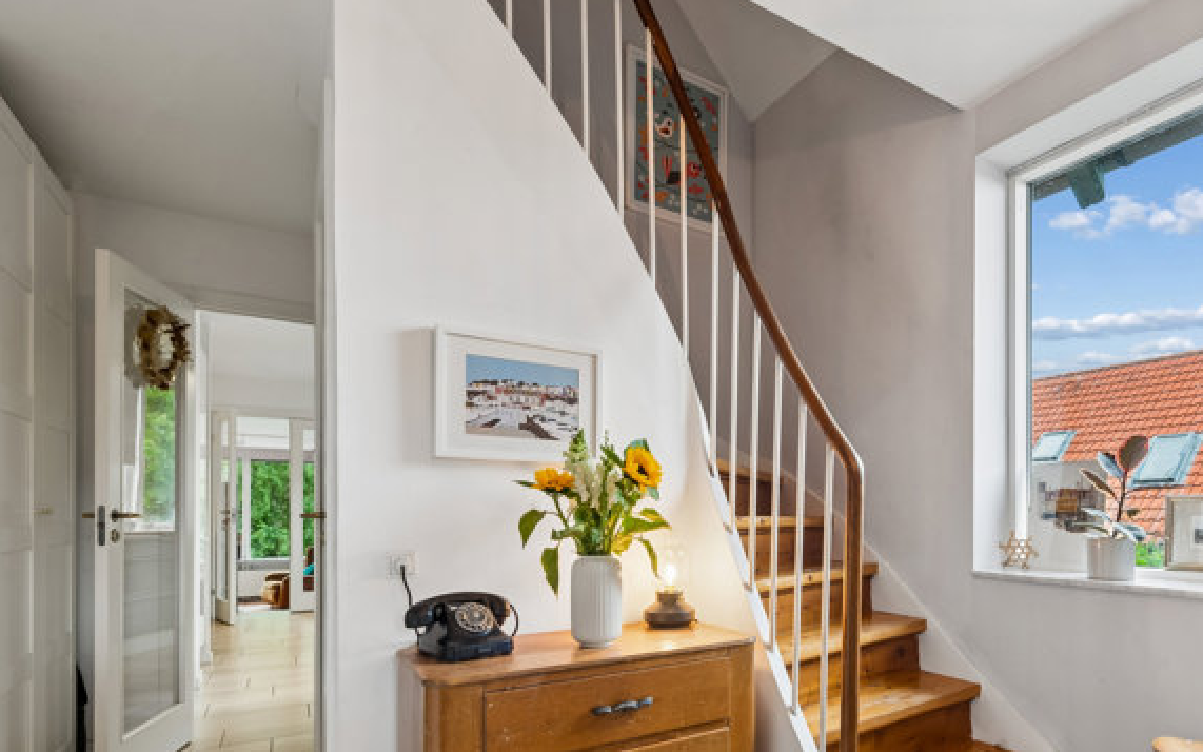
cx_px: 773
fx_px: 656
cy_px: 507
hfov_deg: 82.9
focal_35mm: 20
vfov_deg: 58.2
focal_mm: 14
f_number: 10
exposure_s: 1/3.33
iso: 200
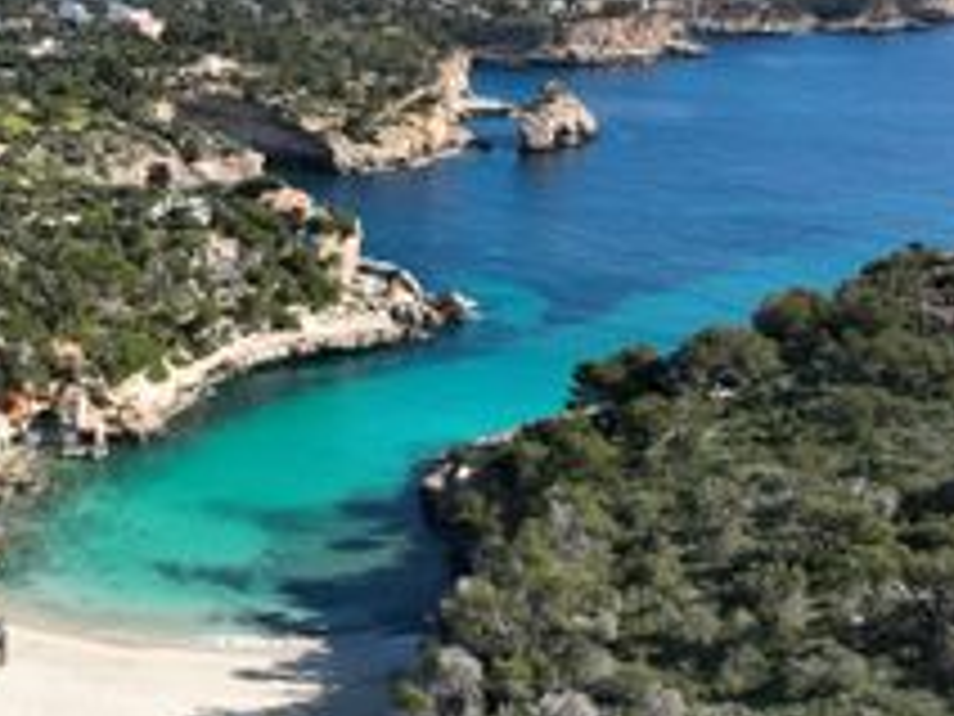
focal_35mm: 58
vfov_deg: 25.2
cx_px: 153
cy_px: 405
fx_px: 1598
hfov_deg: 32.1
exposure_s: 1/60
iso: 100
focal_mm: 12.29
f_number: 7.1
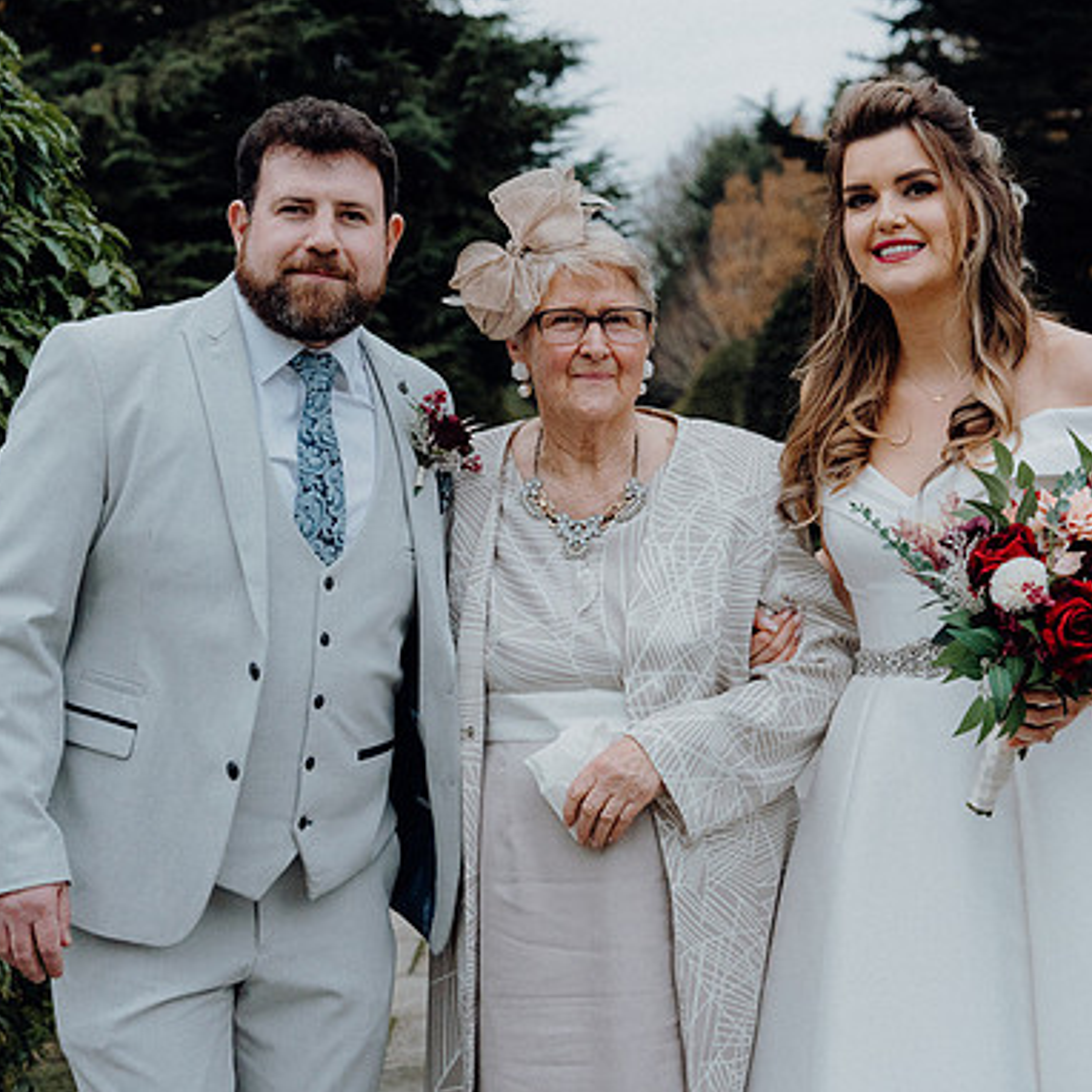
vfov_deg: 20.6
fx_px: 2998
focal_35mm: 84
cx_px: 577
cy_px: 550
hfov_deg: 20.6
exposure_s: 1/200
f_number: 5
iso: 4000
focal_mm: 65
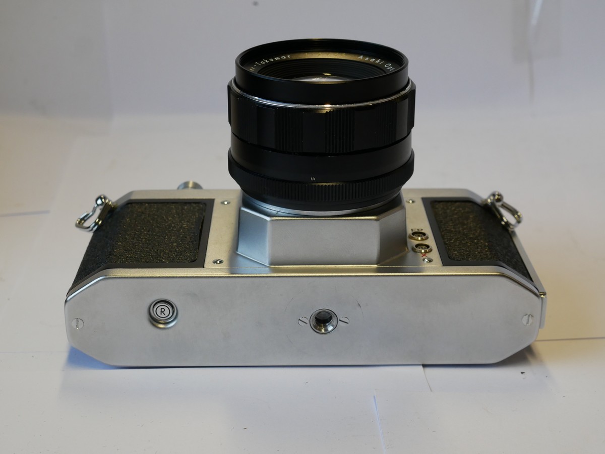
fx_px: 1049
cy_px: 227
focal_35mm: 60
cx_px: 302
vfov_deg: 24.4
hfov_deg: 32.2
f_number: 8
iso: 640
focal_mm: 30
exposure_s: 1/60
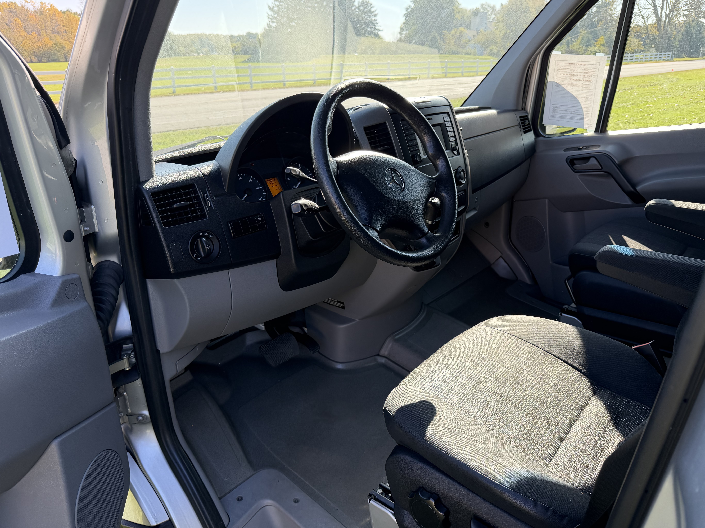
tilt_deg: -18.6
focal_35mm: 25
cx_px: 364
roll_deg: +1.4
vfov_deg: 54.9
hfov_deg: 69.4
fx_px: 509
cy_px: 255
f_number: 1.78
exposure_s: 1/547
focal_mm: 6.76
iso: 100
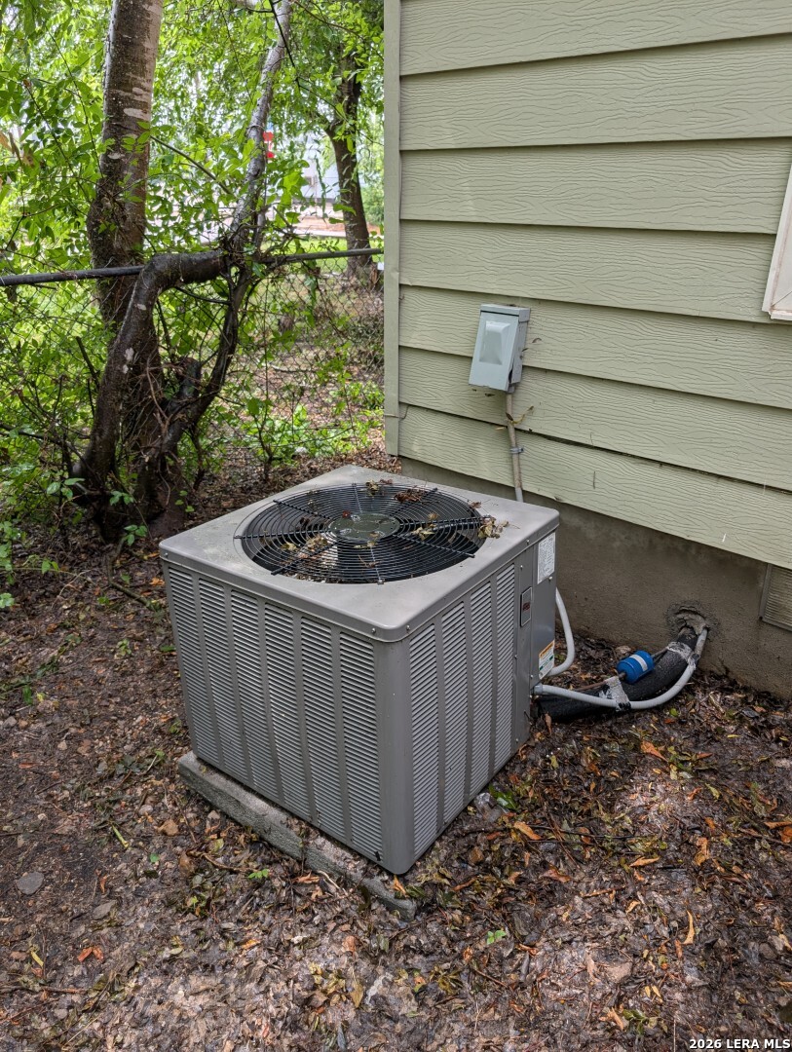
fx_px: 730
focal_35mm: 24
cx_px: 396
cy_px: 526
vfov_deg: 71.5
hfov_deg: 56.9
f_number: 1.68
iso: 19
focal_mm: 6.9
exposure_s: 1/873
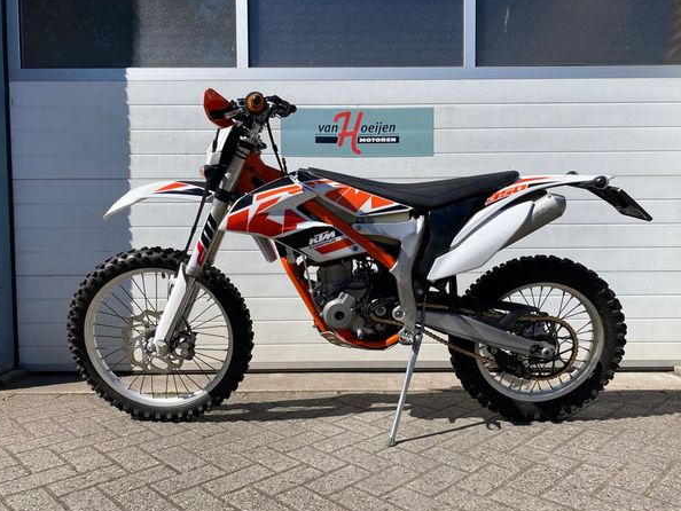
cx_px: 351
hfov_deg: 63.4
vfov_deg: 49.8
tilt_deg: -3.5
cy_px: 270
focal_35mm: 28
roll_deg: -0.1
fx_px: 551
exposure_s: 1/3846
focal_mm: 4.25
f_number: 1.8
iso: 32
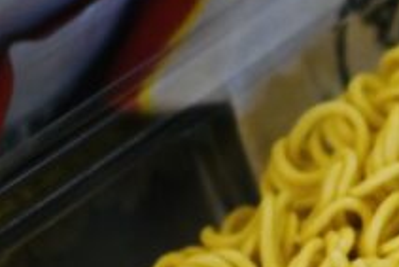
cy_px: 257
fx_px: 2262
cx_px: 755
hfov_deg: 9.5
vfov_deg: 6.7
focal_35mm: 204
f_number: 2.8
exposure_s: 1/125
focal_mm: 28
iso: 900
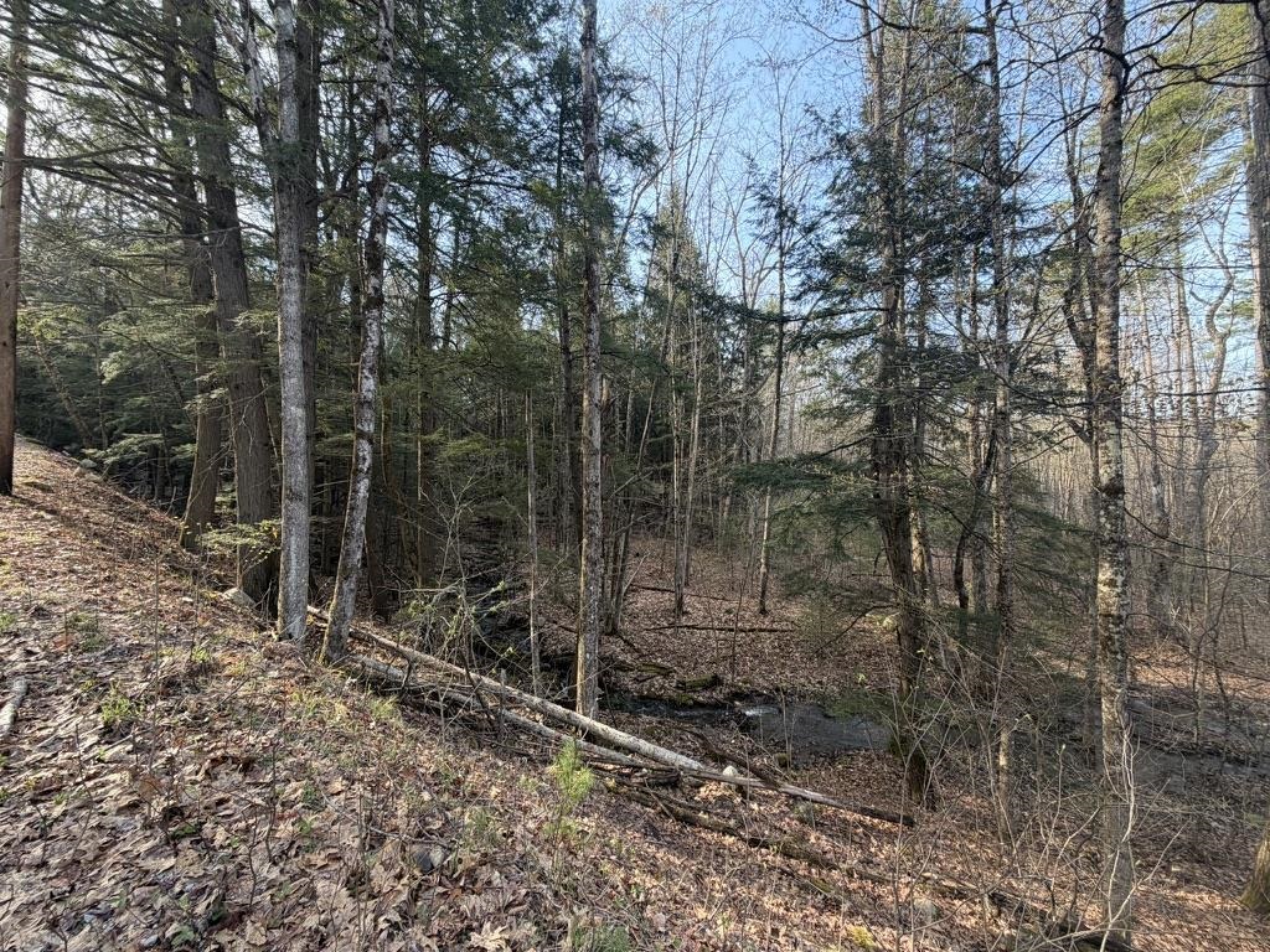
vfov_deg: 85.7
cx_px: 635
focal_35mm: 14
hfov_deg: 102.1
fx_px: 514
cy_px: 476
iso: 64
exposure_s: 1/121
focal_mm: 2.22
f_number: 2.2
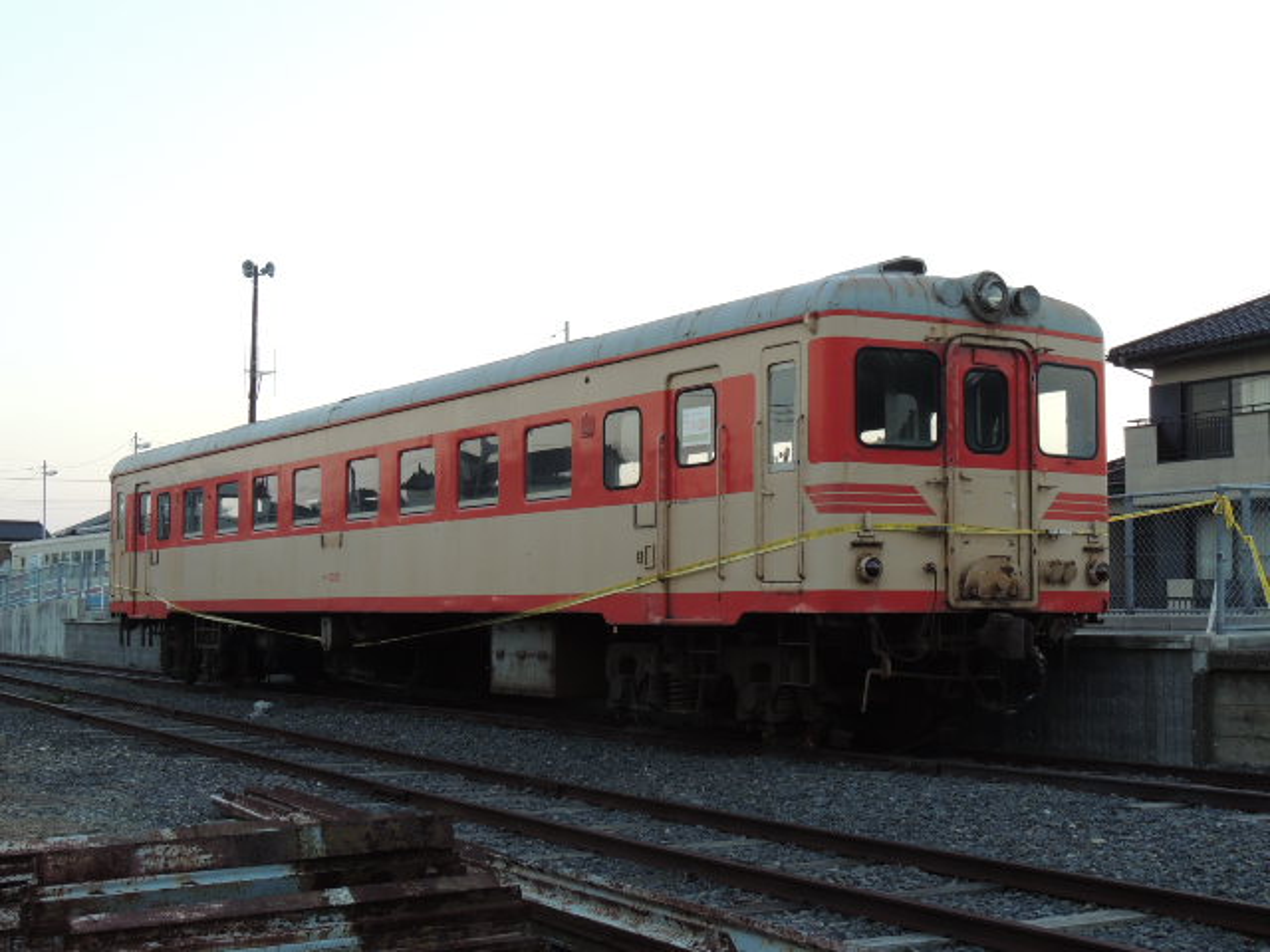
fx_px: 1834
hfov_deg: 38.2
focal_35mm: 50
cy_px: 476
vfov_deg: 29.1
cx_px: 635
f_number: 5.1
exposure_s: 1/25
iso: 200
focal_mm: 8.9
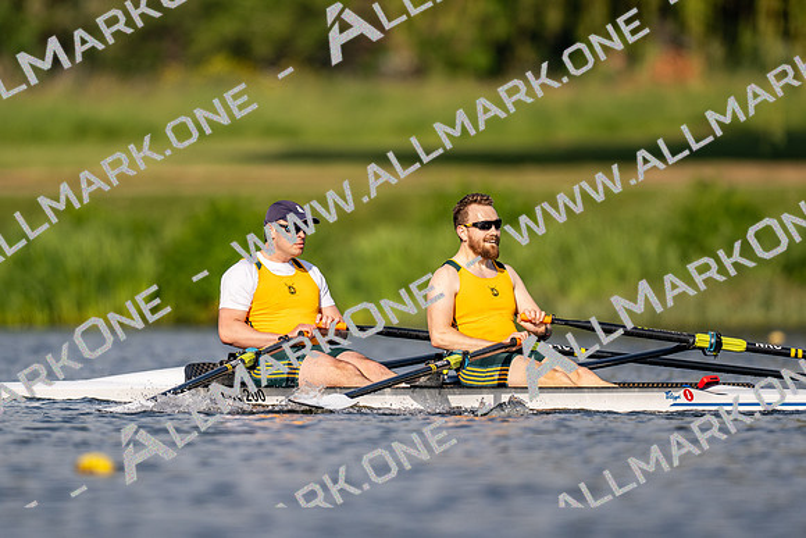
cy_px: 269
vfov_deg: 1.5
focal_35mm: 900
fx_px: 20164
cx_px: 403
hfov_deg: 2.3
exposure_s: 1/2500
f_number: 4
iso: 200
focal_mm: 600
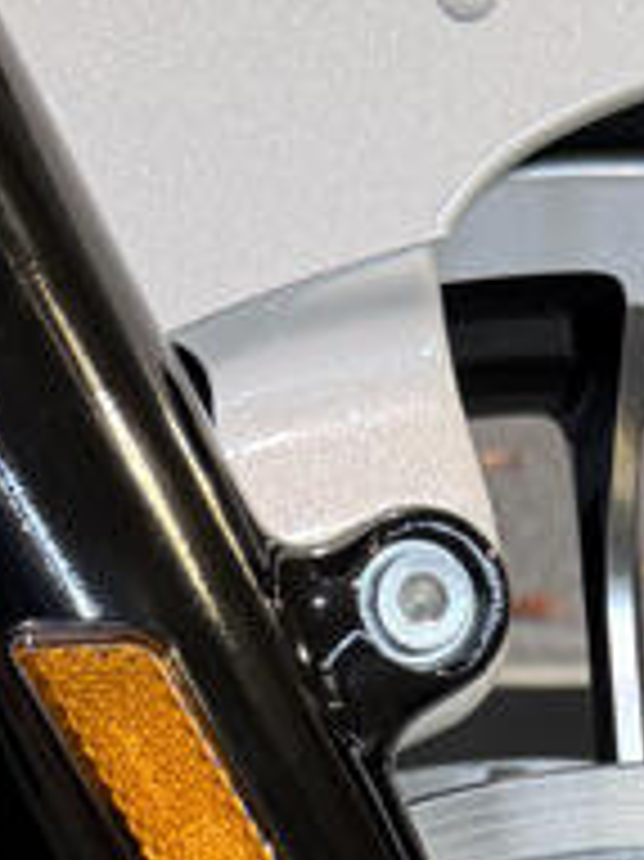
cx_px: 545
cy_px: 1436
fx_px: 3203
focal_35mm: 129
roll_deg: -2.7
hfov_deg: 11.4
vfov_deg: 14.0
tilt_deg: -24.8
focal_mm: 6.76
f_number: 1.78
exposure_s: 1/60
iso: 125
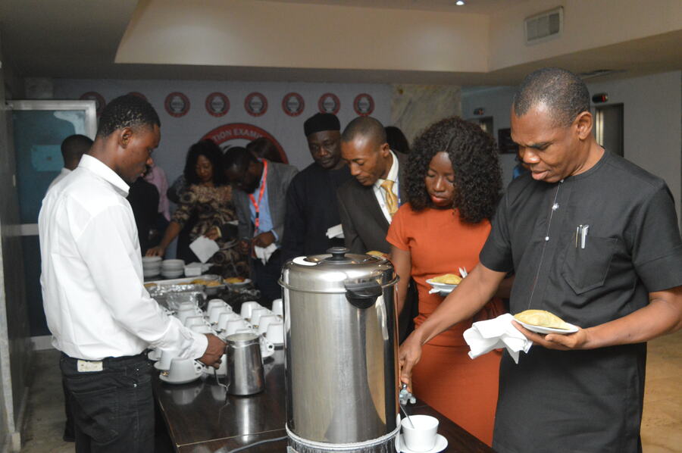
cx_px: 341
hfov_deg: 51.3
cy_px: 226
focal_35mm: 38
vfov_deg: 35.4
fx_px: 710
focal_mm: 25
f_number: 5
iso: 3200
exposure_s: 1/125
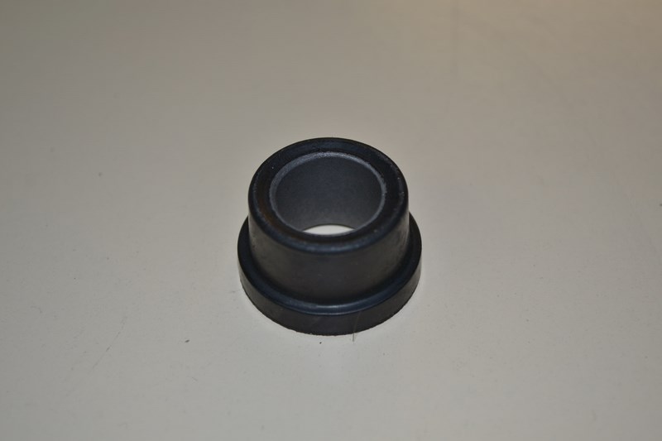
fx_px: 1241
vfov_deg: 20.2
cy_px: 220
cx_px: 331
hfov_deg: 29.9
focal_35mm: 68
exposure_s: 1/30
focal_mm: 45
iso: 160
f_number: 5.3
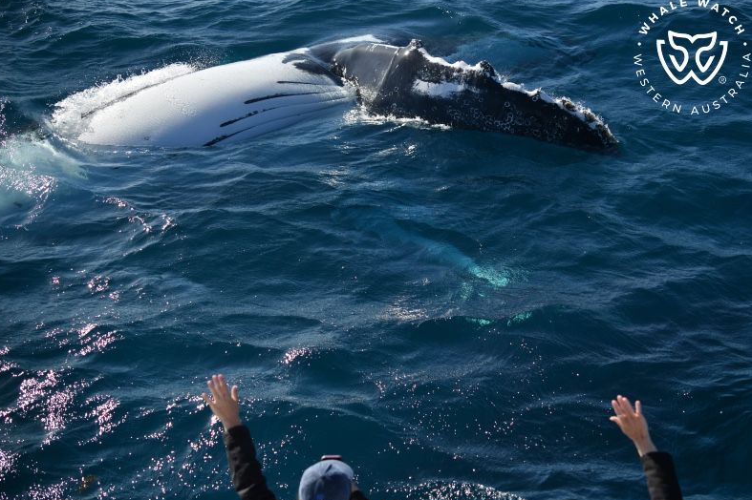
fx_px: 1274
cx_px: 373
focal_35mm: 61
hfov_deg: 32.9
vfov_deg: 22.2
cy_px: 250
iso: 900
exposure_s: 1/8000
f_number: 5
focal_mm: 60
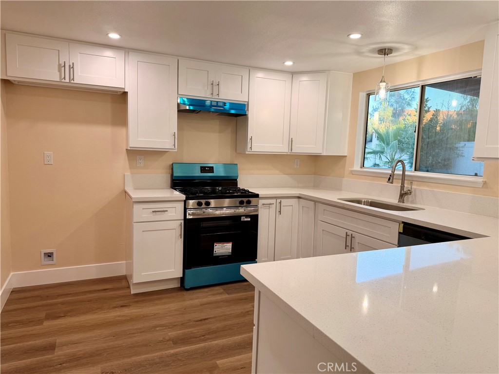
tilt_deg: -6.8
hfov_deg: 71.6
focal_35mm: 24
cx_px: 250
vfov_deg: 56.8
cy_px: 187
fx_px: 346
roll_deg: -2.1
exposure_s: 1/142
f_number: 1.78
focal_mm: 6.76
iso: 80
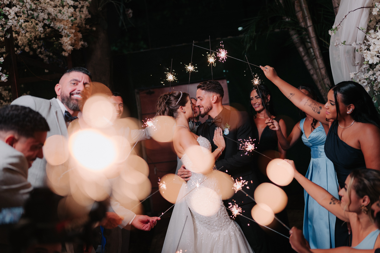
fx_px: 369
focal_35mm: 35
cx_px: 190
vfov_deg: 37.9
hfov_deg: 54.4
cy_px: 126
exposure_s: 1/250
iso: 500
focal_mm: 35
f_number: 1.6
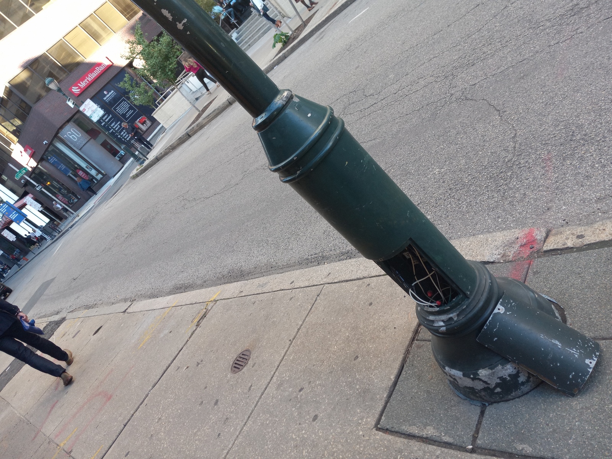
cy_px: 230
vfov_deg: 51.4
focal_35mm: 27
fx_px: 477
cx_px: 306
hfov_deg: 65.3
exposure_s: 1/100
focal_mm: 3.94
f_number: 1.8
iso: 50
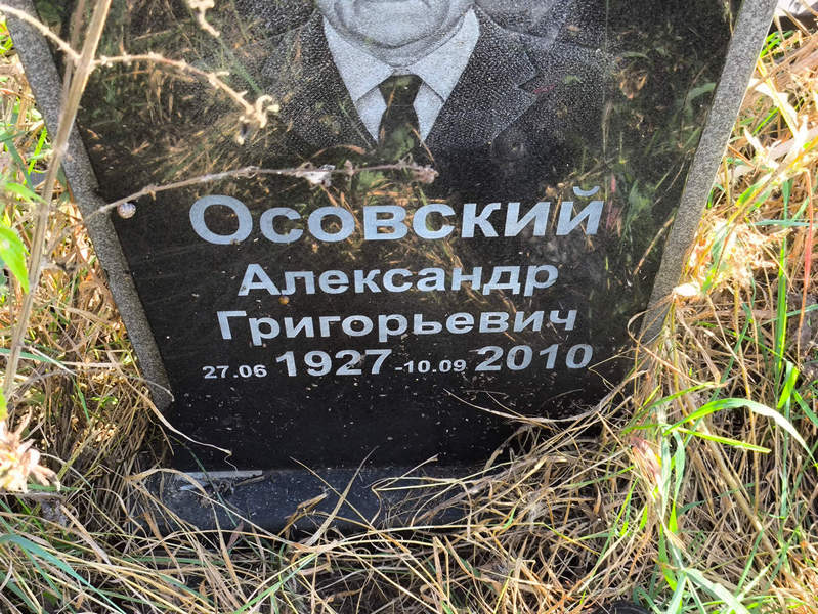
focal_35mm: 50
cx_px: 409
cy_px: 307
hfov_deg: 38.2
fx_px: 1182
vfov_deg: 29.1
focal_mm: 4.71
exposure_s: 1/105
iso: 50
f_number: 1.7
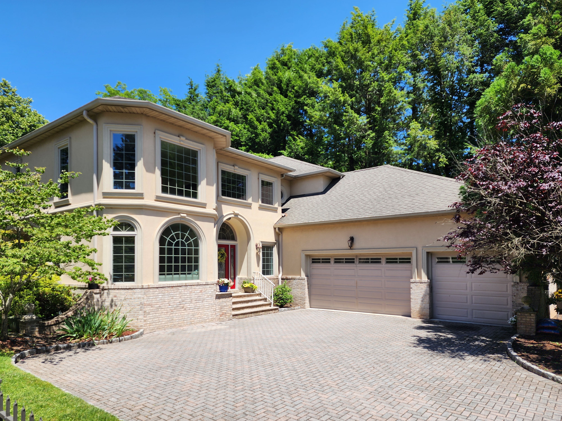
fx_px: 373
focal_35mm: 23
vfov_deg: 58.9
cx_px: 281
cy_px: 210
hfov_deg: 73.9
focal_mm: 6.4
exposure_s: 1/667
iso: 12
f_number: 1.8
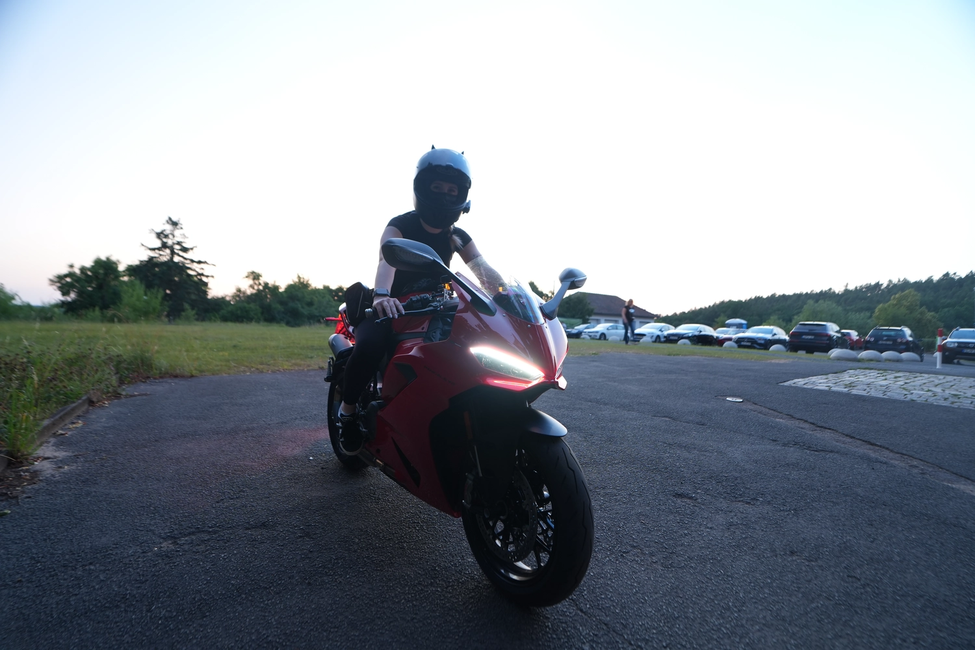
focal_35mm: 16
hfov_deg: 96.7
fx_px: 433
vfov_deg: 73.7
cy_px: 325
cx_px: 488
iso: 200
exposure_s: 1/6
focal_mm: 16
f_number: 2.8
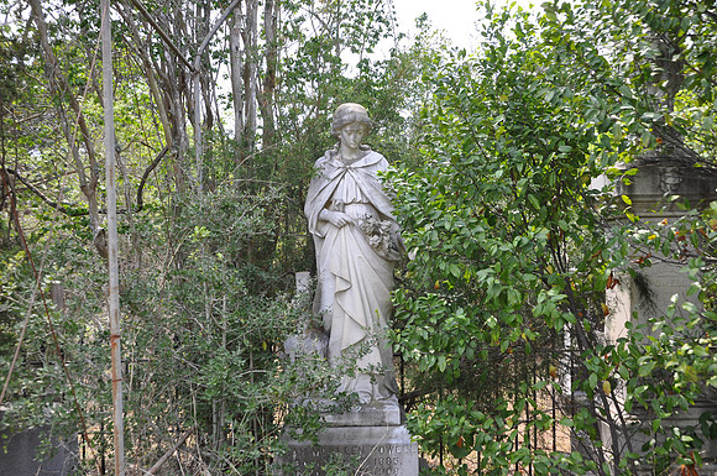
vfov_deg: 36.8
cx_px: 358
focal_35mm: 36
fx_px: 716
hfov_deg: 53.2
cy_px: 238
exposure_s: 1/125
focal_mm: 24
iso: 320
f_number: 5.6
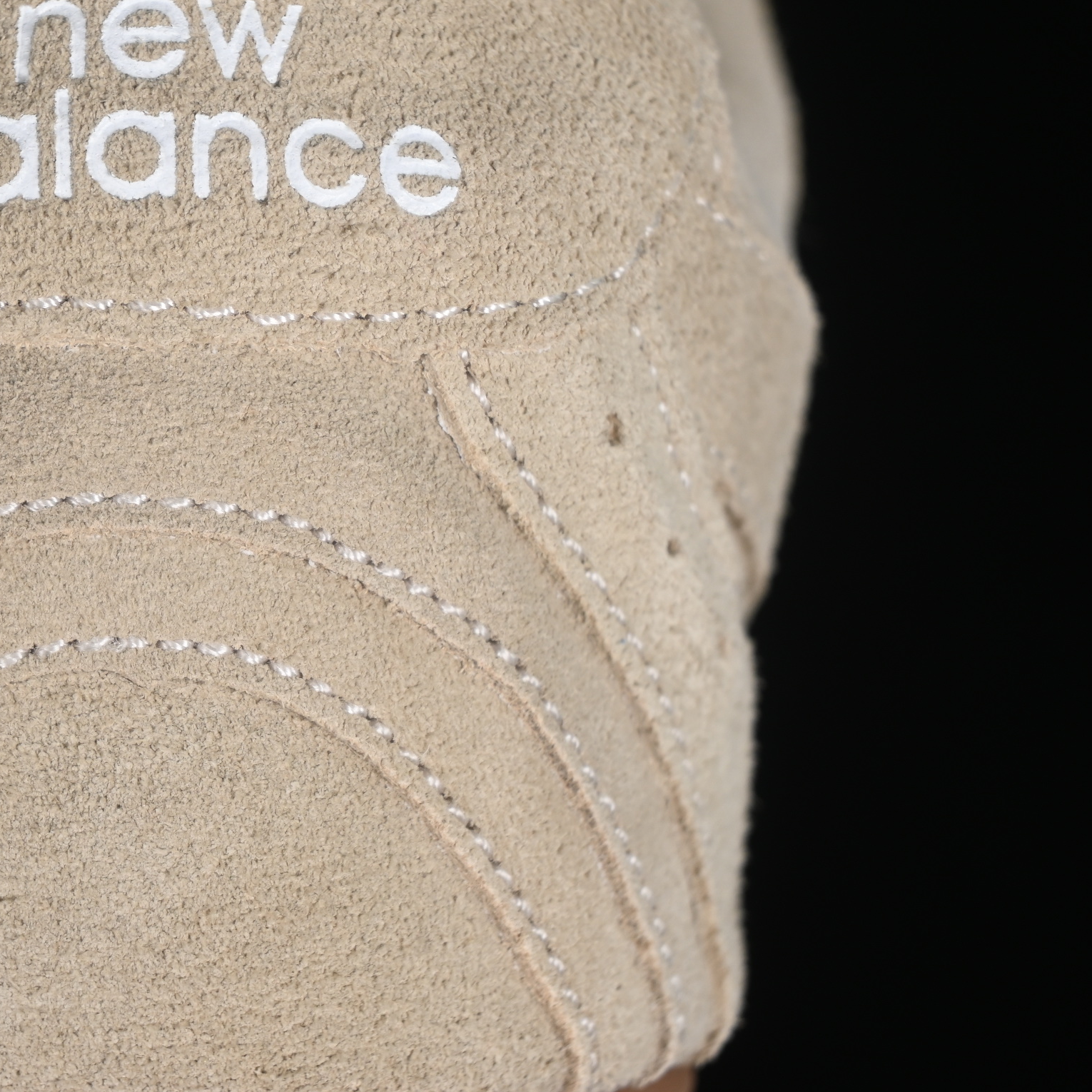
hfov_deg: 14.9
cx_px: 117
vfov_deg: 15.0
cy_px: 491
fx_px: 4140
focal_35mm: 116
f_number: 7.1
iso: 160
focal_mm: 50
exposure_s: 1/80
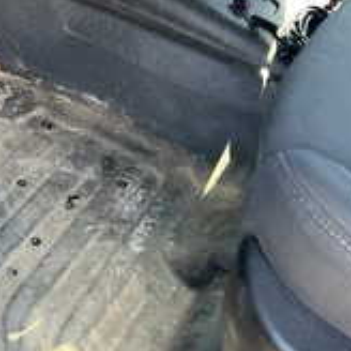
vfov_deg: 30.4
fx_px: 642
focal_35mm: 56
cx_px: 36
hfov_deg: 29.3
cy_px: 231
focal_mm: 5.1
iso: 80
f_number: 1.6
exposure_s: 1/121
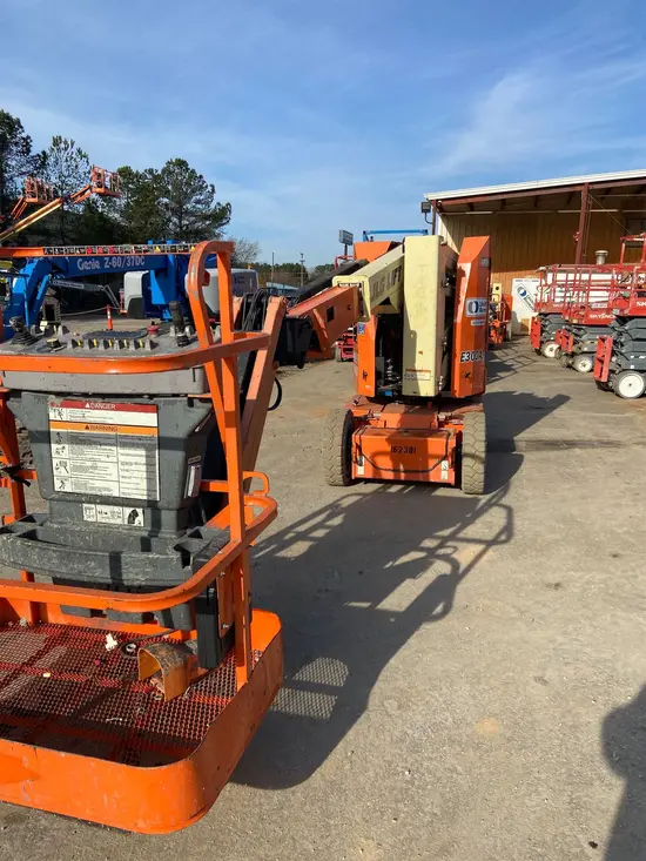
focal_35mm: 26
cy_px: 430
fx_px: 647
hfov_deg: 53.1
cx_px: 323
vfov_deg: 67.3
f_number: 1.8
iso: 32
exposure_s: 1/2688
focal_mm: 4.25
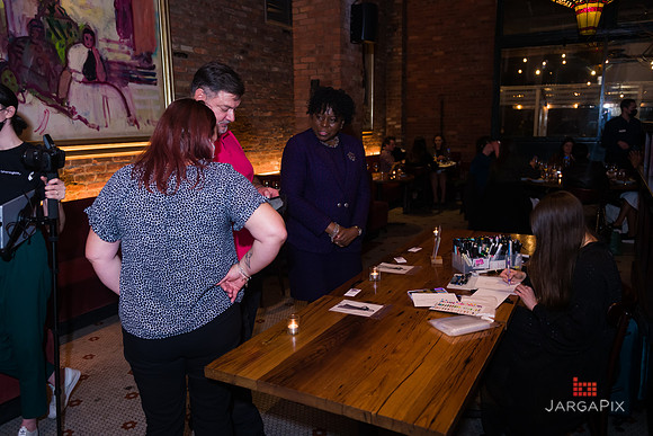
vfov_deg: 46.4
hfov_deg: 65.5
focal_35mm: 28
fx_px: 508
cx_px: 326
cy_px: 218
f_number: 3.2
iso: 1000
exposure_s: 1/125
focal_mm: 28
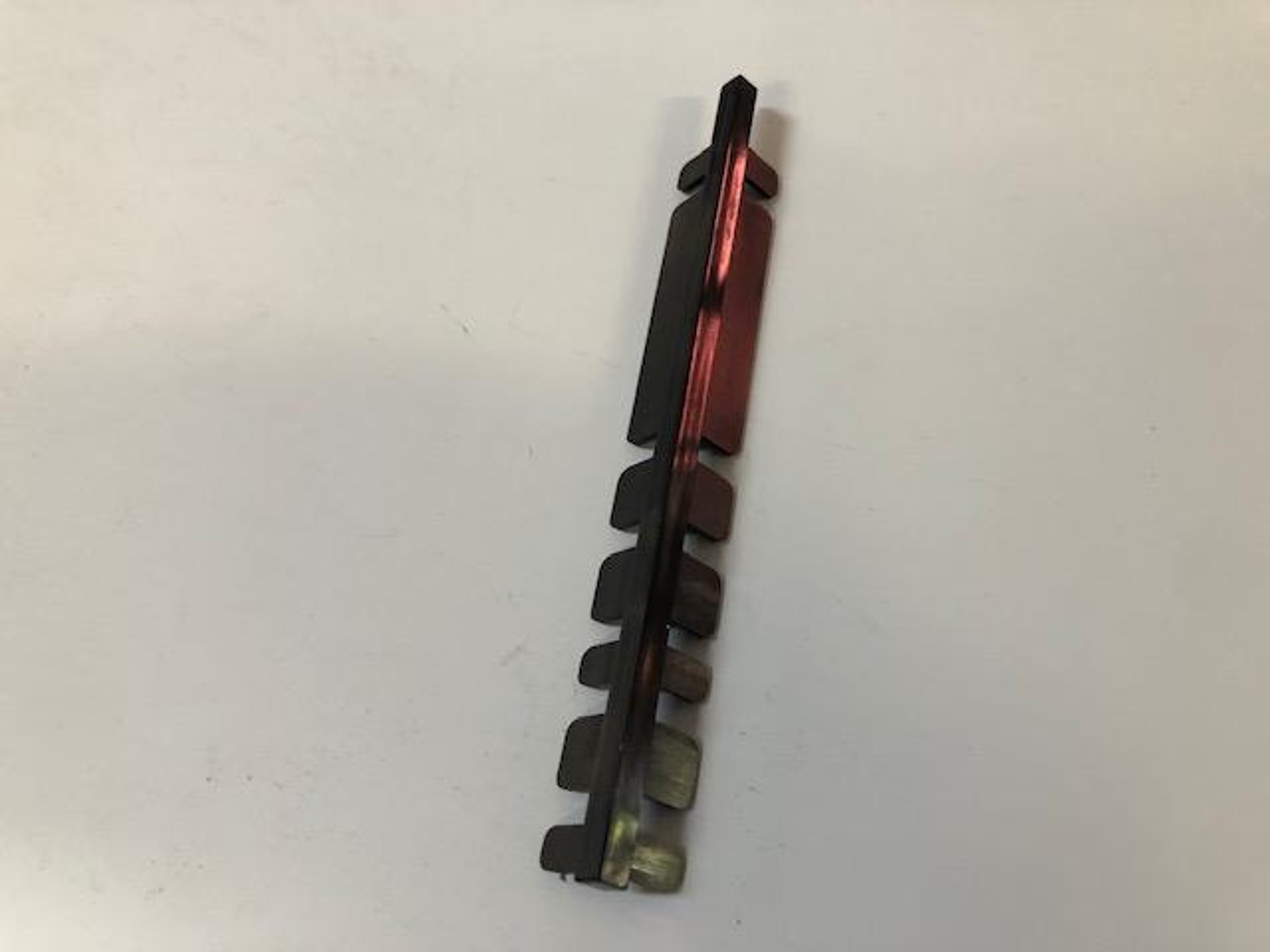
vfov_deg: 49.7
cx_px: 635
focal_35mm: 28
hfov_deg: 63.4
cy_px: 476
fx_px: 1027
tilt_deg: -59.3
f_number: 1.8
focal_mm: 3.99
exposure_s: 1/25
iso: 40
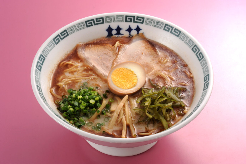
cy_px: 82
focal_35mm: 105
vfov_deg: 13.0
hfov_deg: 19.5
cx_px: 123
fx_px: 717
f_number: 36
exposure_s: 1/80
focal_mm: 105
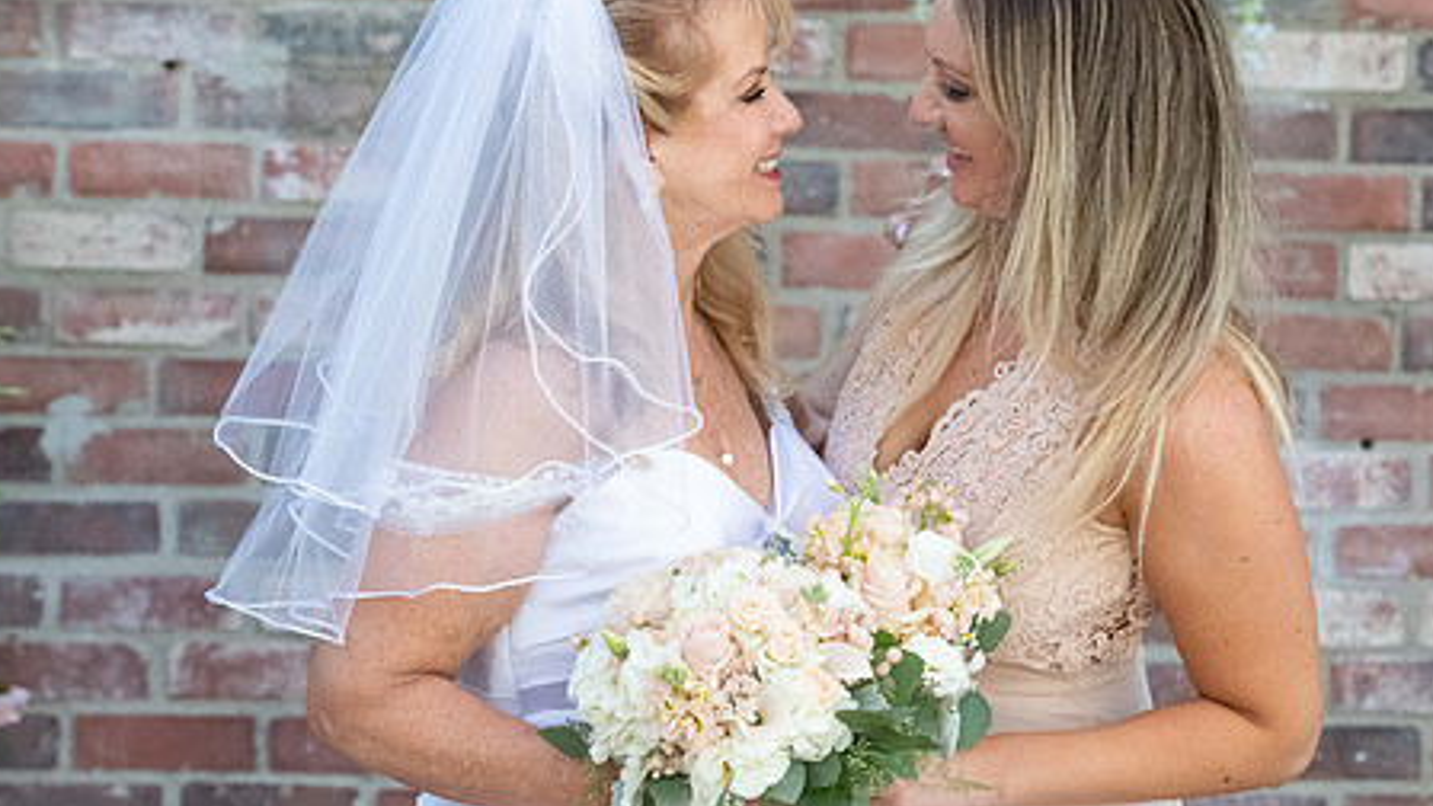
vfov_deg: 9.4
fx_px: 4902
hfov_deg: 16.6
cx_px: 825
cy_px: 357
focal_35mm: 129
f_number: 5
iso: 1250
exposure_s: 1/1250
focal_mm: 95
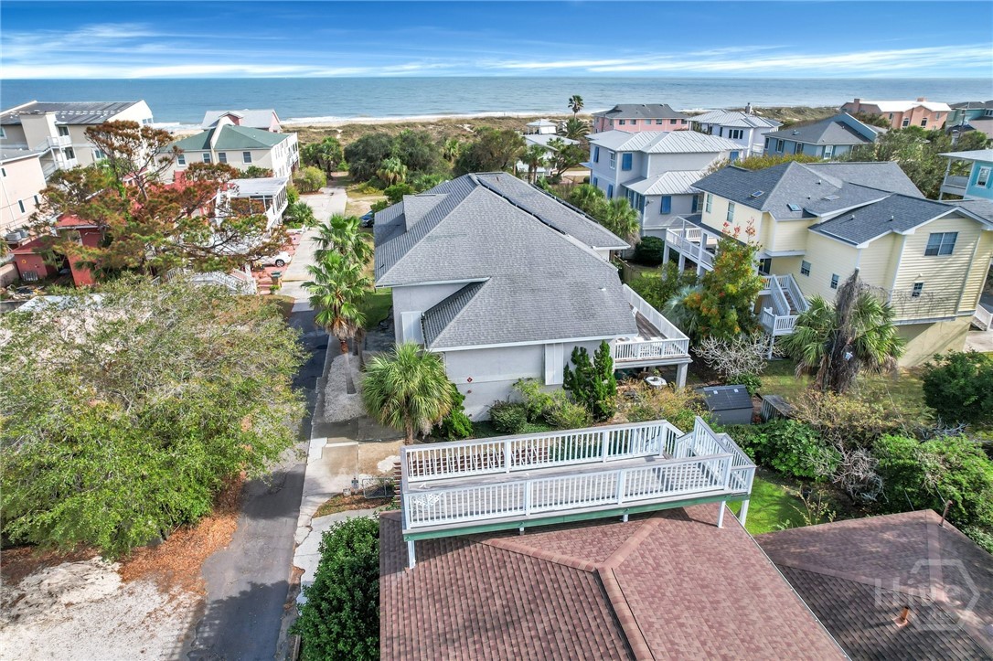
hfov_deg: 78.6
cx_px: 496
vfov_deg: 57.2
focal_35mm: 22
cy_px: 330
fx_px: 607
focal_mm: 8.38
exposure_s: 1/1250
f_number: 2.8
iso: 100
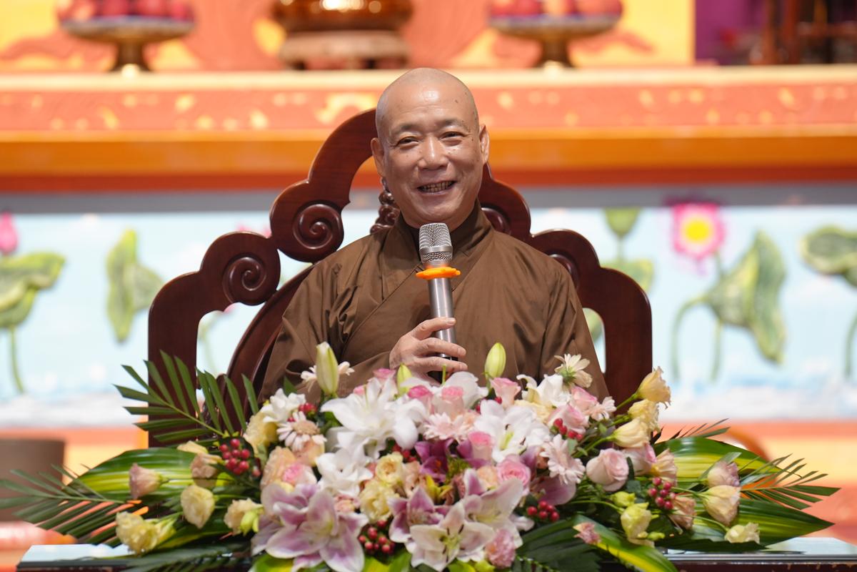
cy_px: 286
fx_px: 7141
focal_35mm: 300
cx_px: 428
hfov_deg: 6.9
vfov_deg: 4.6
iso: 1250
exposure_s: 1/160
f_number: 3.5
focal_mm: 200
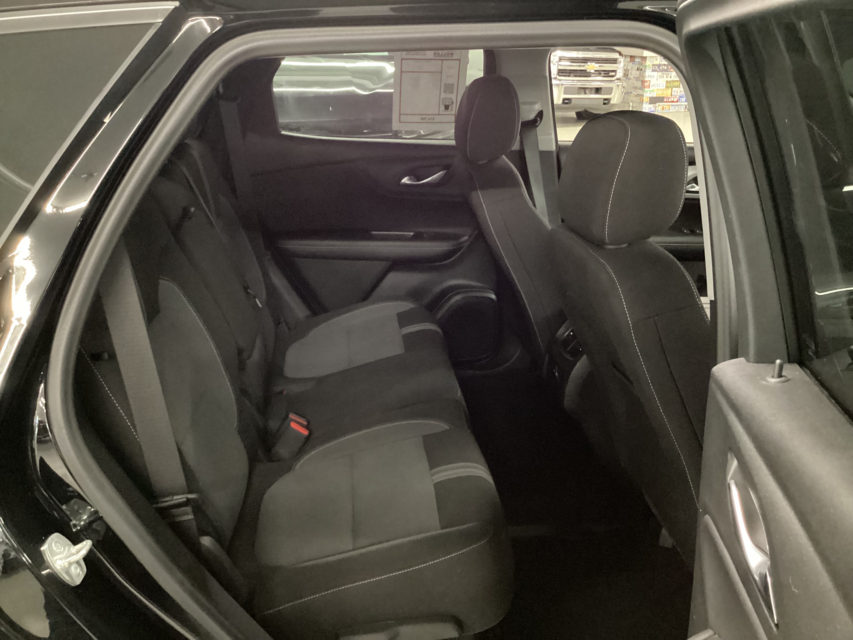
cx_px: 426
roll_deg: +0.7
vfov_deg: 45.4
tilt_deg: -21.5
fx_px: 764
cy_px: 320
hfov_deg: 58.4
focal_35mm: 31
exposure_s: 1/17
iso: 800
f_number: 2.4
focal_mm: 3.3
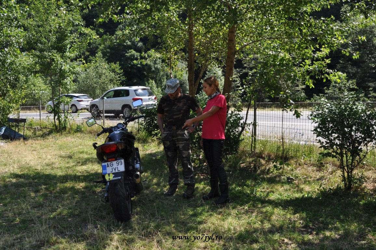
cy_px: 125
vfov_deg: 35.4
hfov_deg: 51.3
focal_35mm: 38
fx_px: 391
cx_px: 188
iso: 200
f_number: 7.1
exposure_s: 1/200
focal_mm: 25
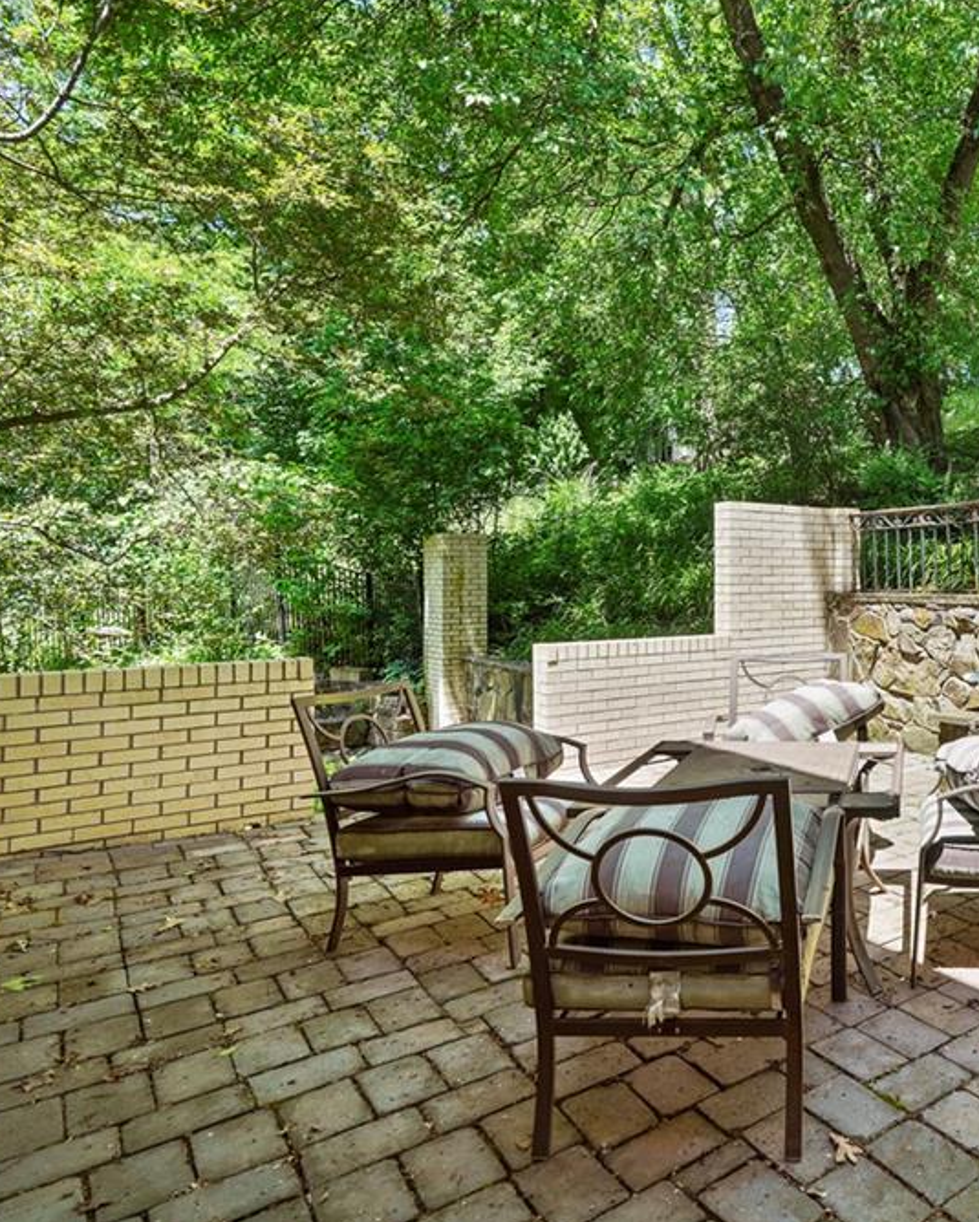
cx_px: 882
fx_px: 832
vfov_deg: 72.6
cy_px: 613
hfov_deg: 53.3
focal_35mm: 23
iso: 100
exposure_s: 1/125
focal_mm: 16
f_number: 5.6
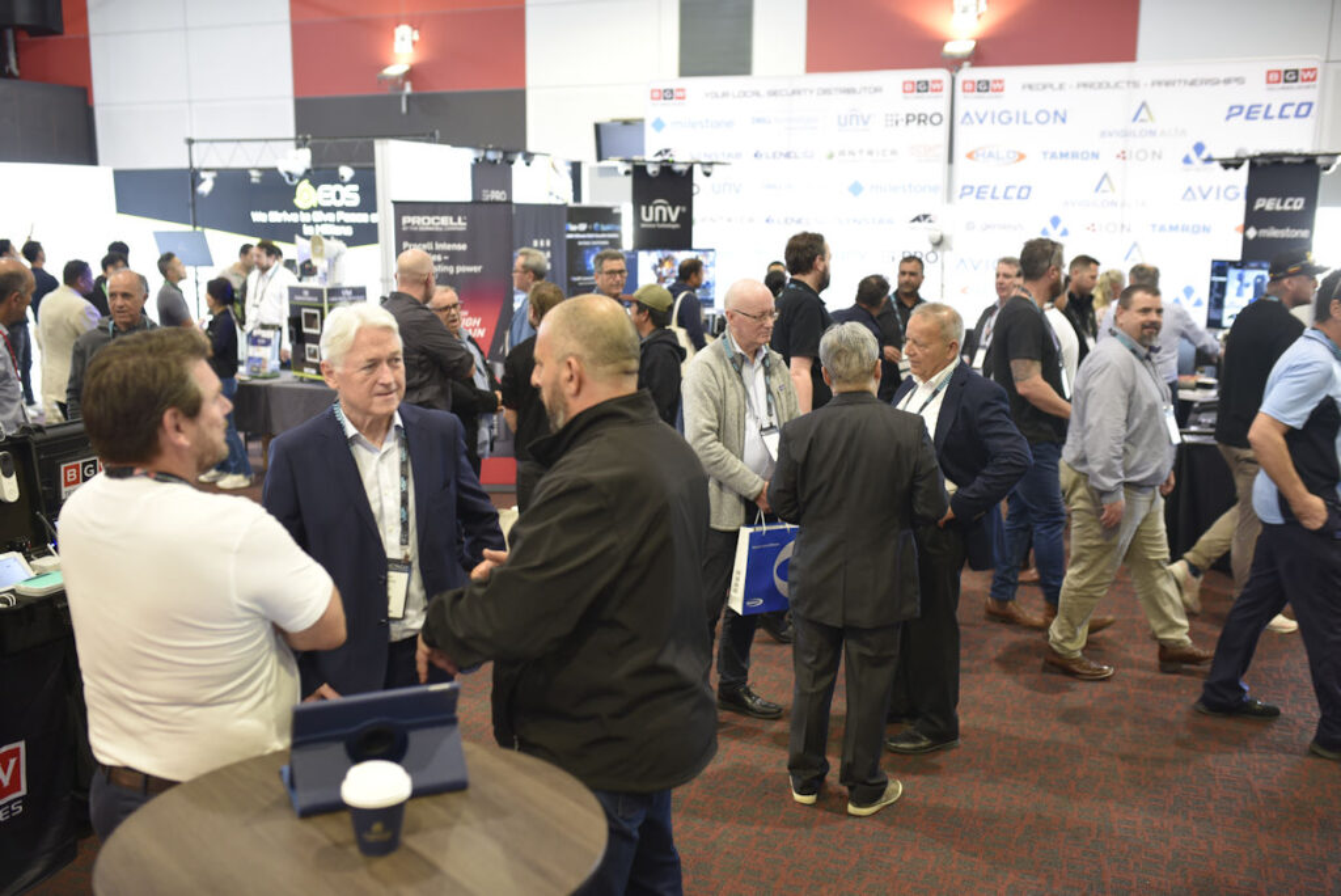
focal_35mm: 35
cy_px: 448
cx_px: 670
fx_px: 1304
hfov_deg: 54.4
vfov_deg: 37.9
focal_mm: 35
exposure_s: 1/60
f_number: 2.2
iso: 800
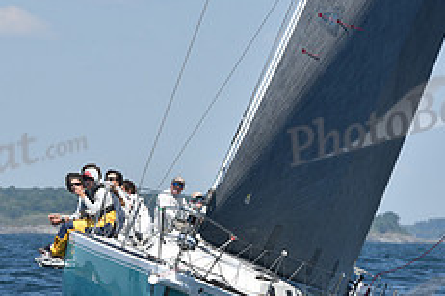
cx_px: 189
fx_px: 6217
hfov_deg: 4.1
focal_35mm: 503
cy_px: 243
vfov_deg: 2.7
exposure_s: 1/1000
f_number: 8
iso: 200
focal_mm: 200
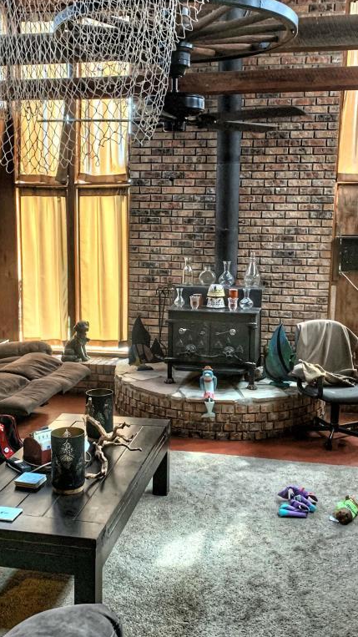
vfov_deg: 52.8
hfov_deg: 31.2
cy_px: 318
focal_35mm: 38
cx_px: 159
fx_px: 641
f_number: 1.8
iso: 250
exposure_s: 1/60
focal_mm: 4.25
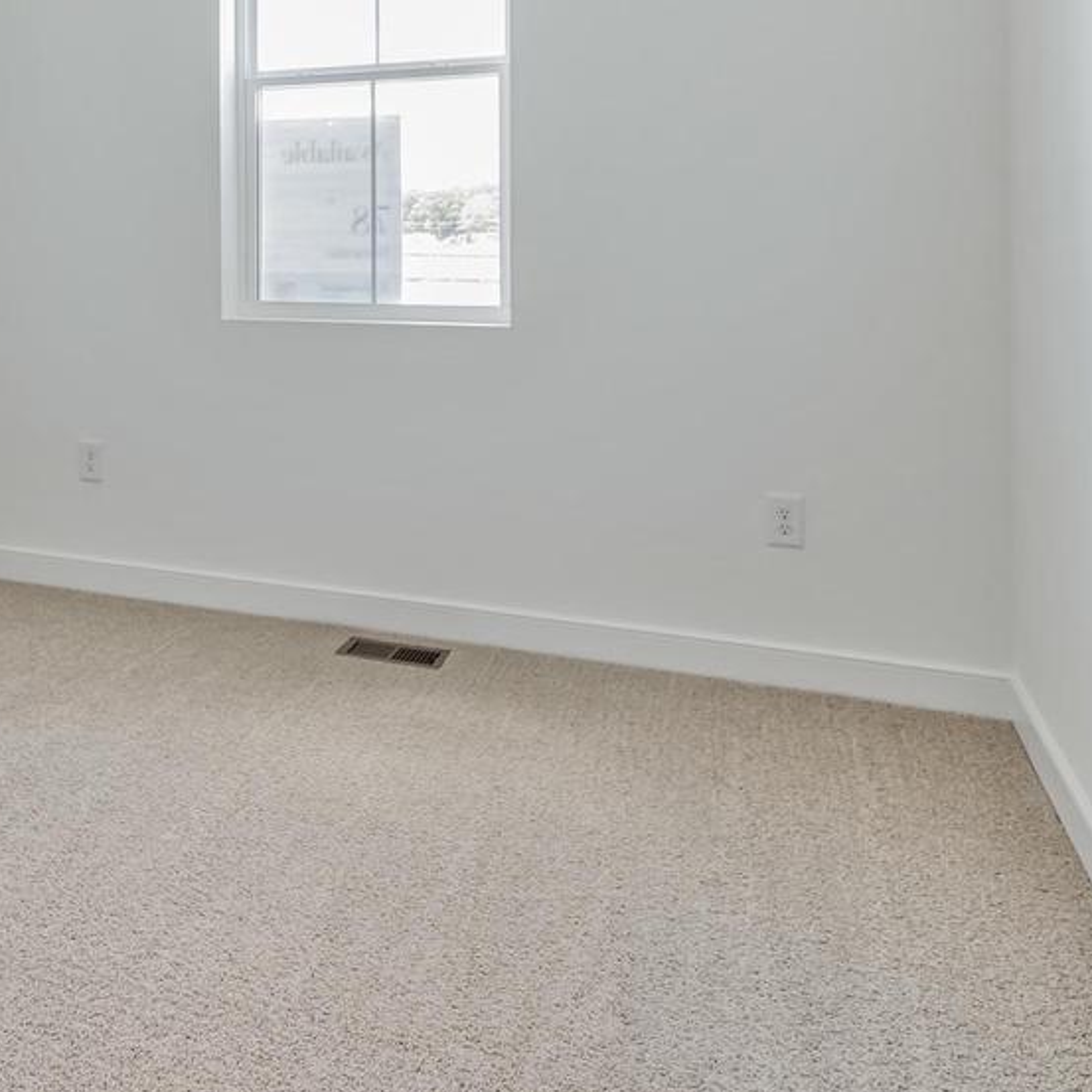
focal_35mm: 31
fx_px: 1106
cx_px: 316
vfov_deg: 49.8
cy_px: 237
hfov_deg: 51.0
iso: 100
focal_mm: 14
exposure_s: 1/8
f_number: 8
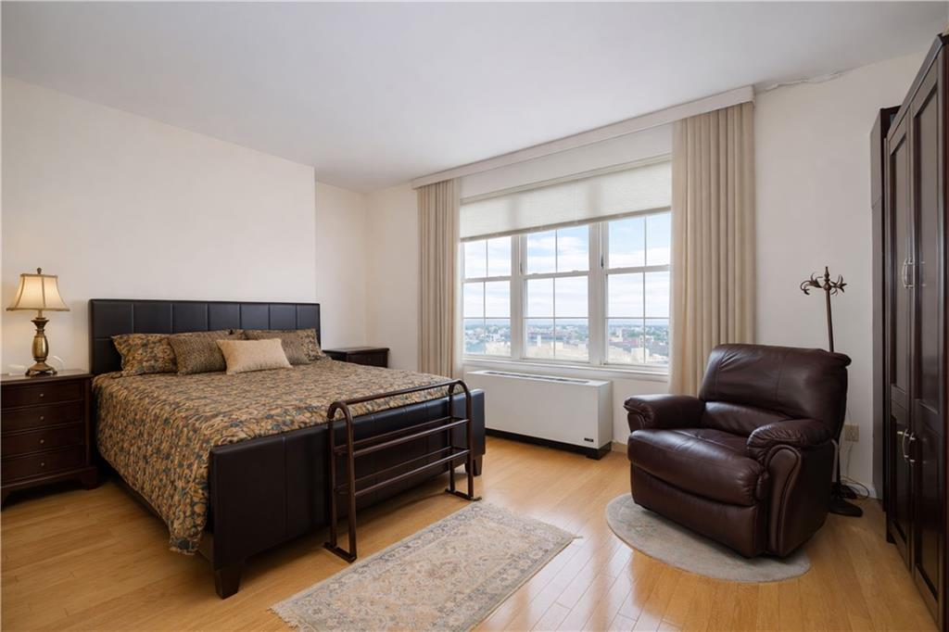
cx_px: 474
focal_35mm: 16
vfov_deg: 73.7
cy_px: 316
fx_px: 422
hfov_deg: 96.8
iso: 64
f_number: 4.5
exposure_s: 1/50
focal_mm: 16
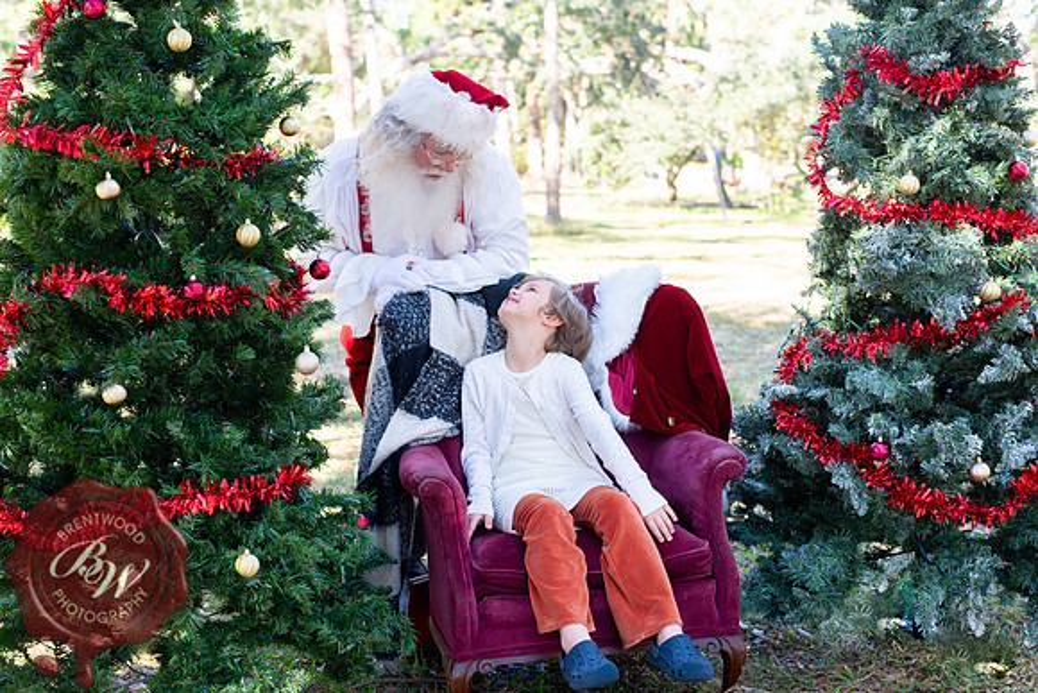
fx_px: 1442
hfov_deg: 39.6
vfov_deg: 27.0
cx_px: 519
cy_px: 346
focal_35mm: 50
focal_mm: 50
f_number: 4.5
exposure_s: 1/80
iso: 100
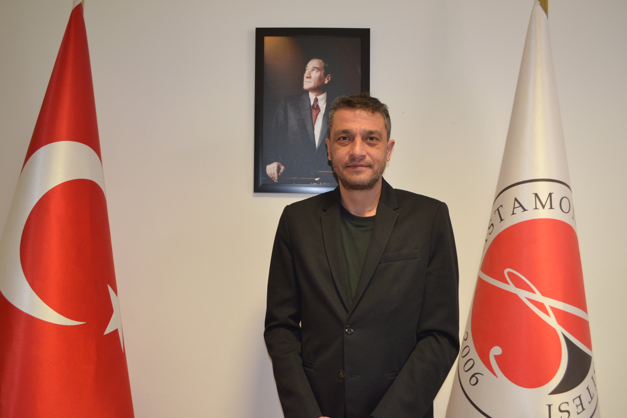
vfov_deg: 40.0
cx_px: 314
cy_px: 209
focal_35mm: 33
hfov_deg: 57.2
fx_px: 575
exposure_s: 1/30
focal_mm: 22
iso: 450
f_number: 3.8
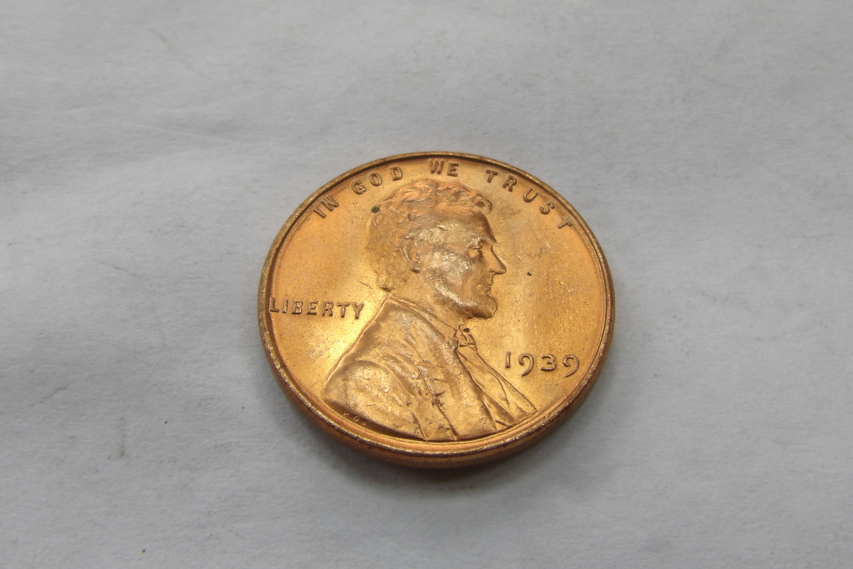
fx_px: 1540
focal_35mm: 65
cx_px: 443
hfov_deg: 31.0
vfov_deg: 20.9
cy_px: 290
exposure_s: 1/36
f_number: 5.3
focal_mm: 9.2
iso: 100
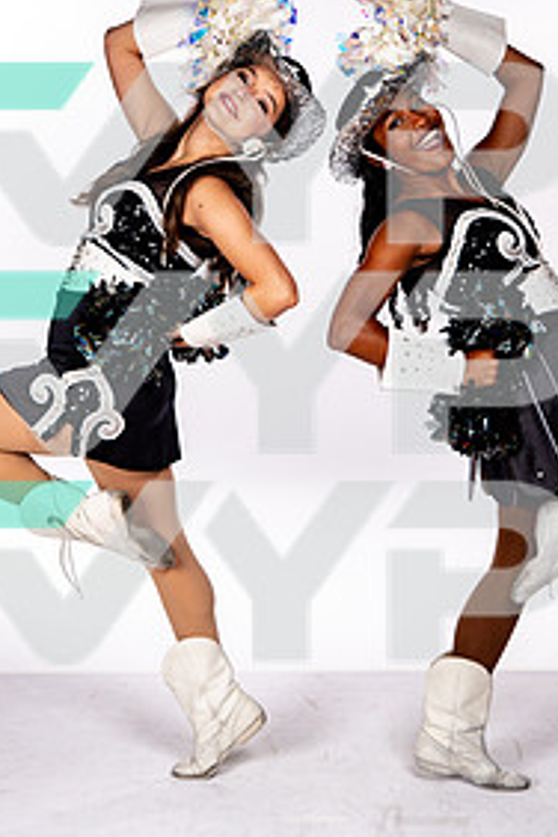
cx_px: 359
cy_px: 365
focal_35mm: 83
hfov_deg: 16.4
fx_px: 1930
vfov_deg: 24.5
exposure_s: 1/320
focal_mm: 52
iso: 250
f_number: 7.1
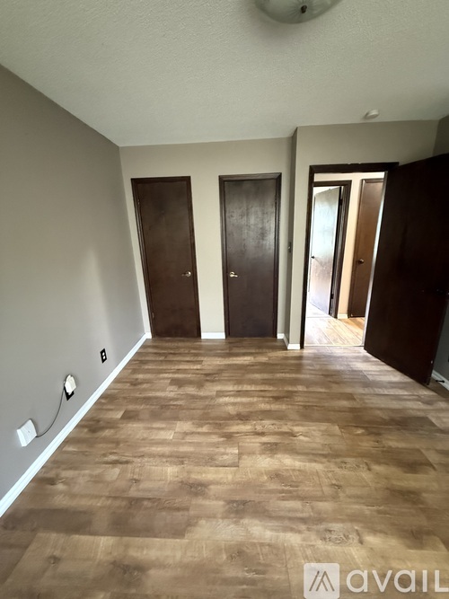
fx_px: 242
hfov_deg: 85.7
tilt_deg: -15.7
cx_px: 224
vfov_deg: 102.1
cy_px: 300
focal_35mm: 14
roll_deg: +2.8
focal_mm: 2.22
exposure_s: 1/47
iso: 1250
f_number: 2.2
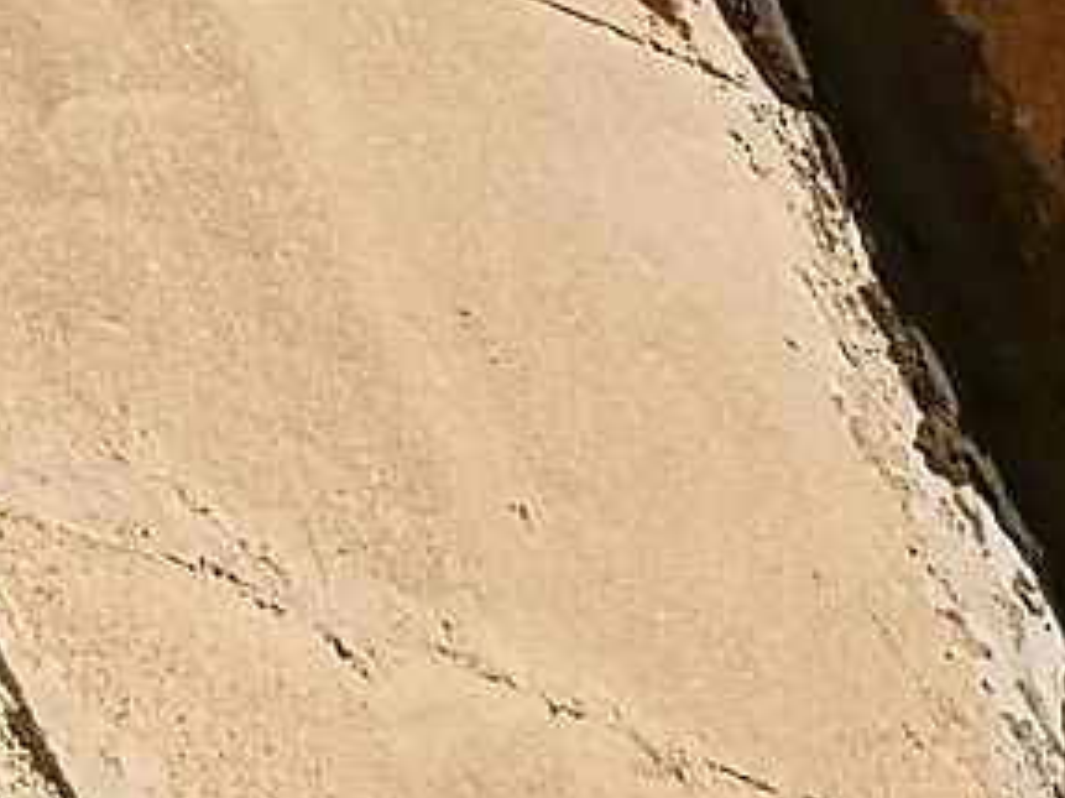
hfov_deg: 6.3
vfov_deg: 4.9
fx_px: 9257
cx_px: -1354
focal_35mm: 301
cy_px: -579
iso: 50
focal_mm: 3.95
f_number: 1.6
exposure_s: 1/3322
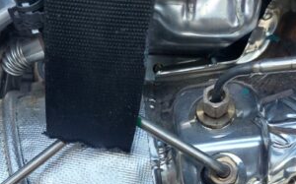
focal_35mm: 53
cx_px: 121
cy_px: 220
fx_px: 427
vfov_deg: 22.5
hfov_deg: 38.1
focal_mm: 5.23
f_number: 1.8
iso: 50
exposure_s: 1/100
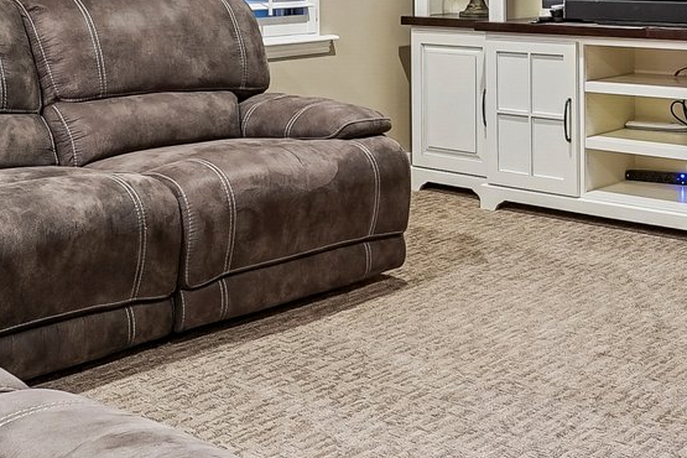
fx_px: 1126
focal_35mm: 59
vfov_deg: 21.7
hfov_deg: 33.8
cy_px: -51
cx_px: 428
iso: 400
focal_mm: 16
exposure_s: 1/4
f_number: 8
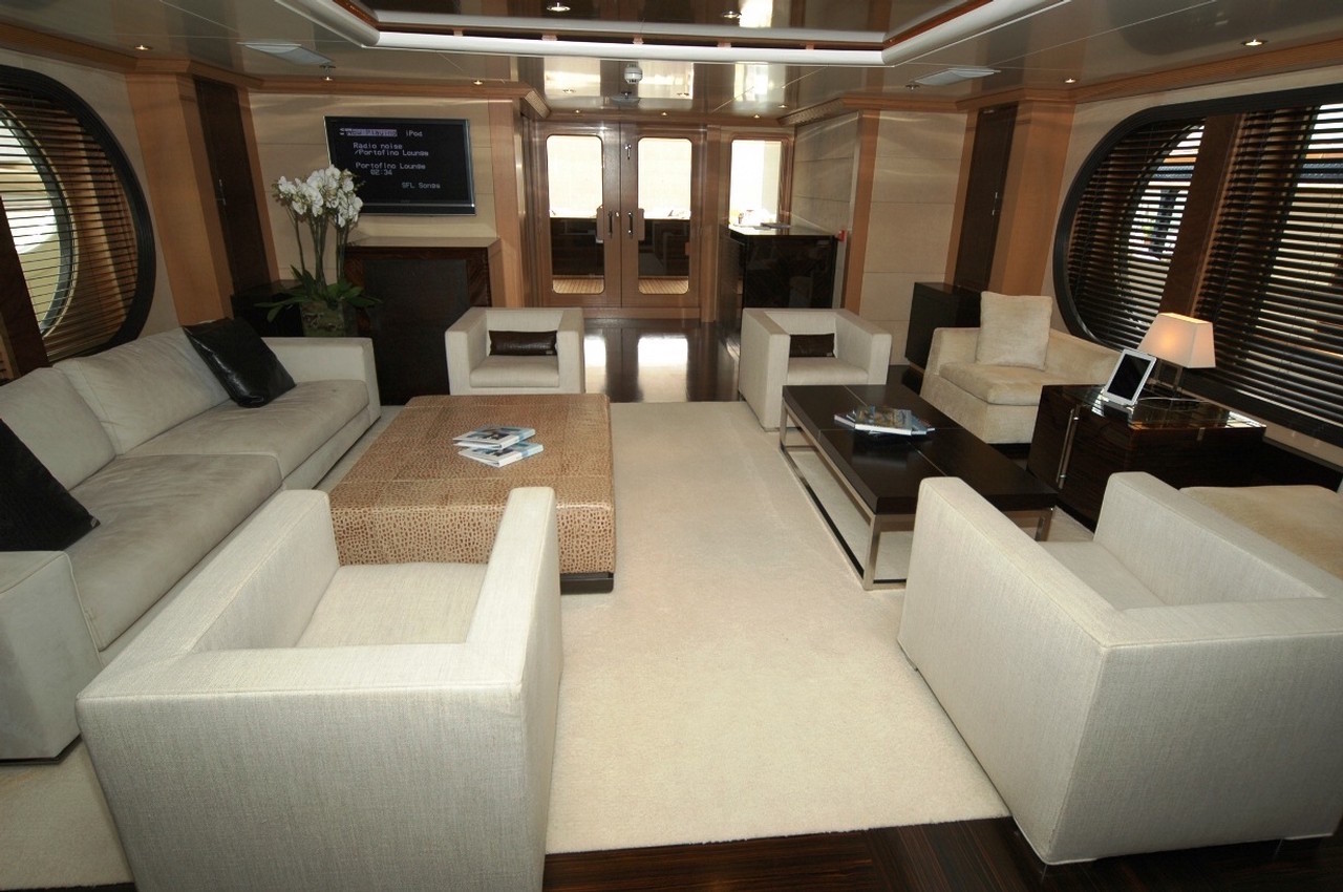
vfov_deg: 67.2
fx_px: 671
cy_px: 446
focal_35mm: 18
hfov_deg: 90.1
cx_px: 672
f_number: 4.5
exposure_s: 1/60
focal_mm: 12
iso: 200
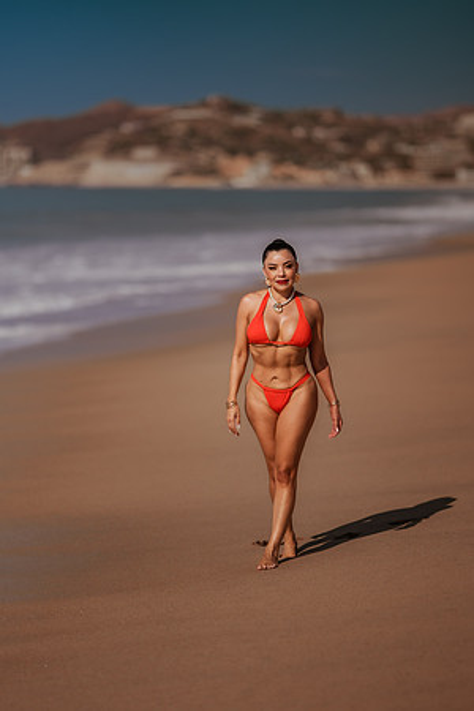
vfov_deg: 15.2
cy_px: 356
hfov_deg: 10.2
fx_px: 2666
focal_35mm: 135
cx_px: 237
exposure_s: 1/8000
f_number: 1.8
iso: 50
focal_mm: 135
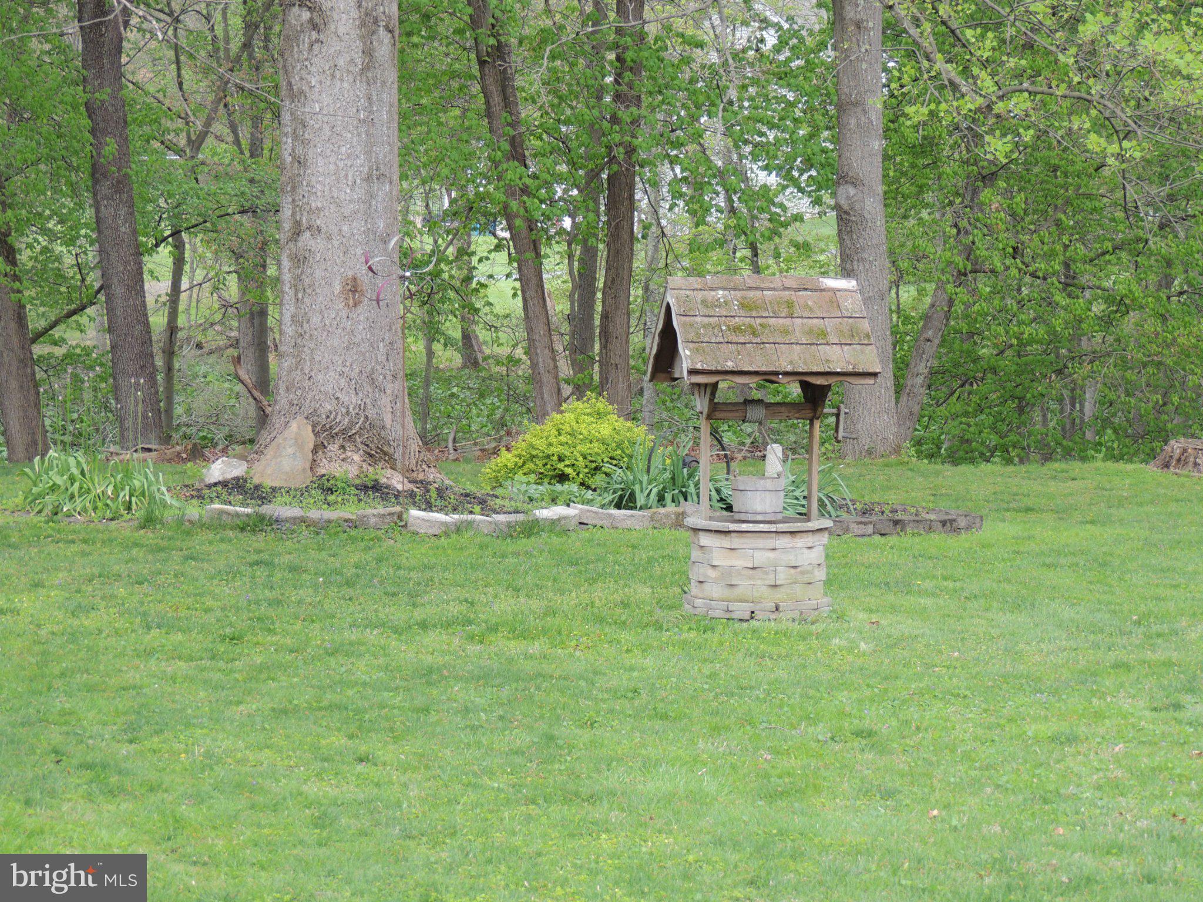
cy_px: 451
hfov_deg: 21.8
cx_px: 602
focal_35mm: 90
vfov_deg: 16.4
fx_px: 3128
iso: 100
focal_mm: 16
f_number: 4.1
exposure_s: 1/100
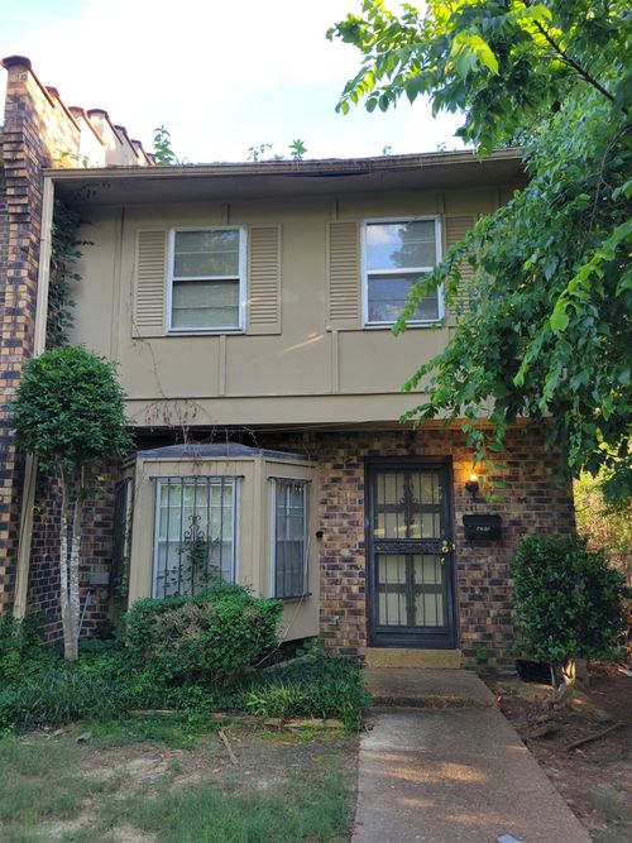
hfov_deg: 53.0
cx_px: 316
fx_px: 633
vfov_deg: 67.3
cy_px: 422
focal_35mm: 26
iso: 40
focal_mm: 5.4
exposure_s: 1/199
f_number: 1.8
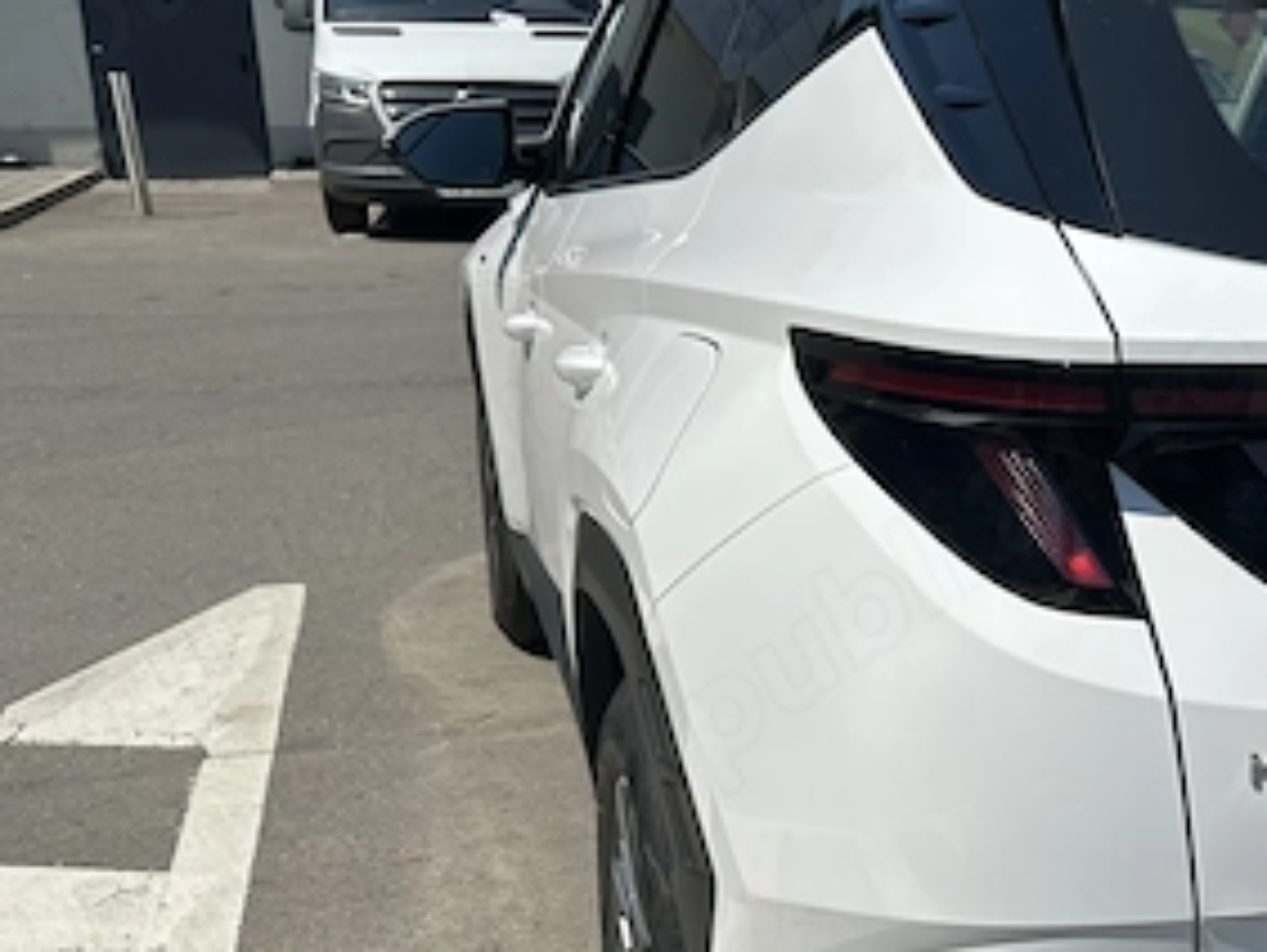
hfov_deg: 34.0
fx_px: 1868
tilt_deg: -14.4
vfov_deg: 28.5
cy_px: 593
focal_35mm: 51
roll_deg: -0.7
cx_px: 1280
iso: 80
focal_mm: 6.86
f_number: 1.78
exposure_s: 1/7042
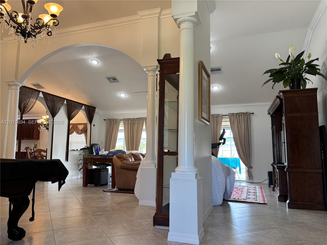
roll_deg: -1.1
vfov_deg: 53.1
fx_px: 246
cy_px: 122
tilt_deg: +6.7
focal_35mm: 26
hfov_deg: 67.3
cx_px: 164
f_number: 1.6
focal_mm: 5.96
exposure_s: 1/60
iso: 80
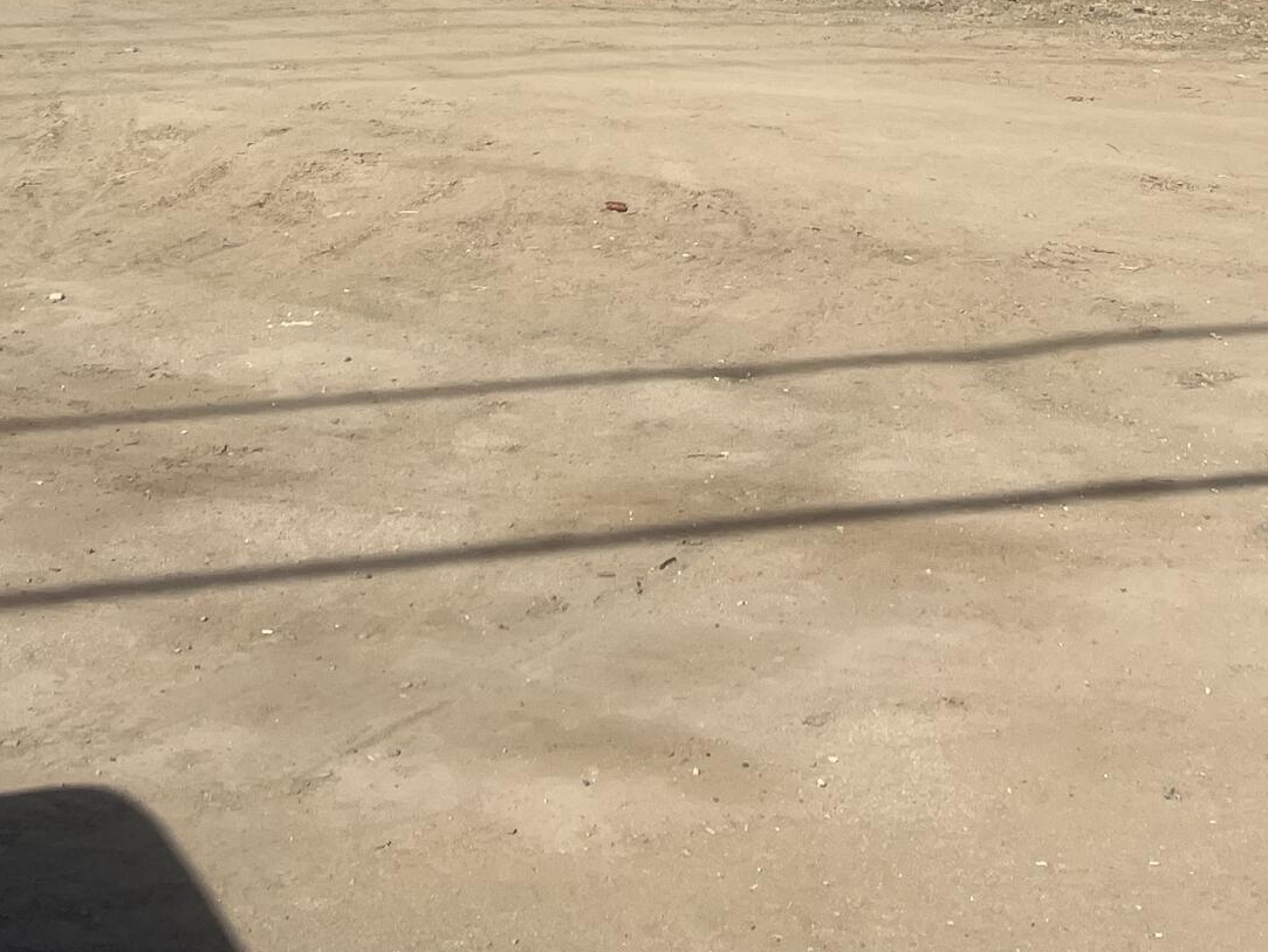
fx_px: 2638
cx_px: 800
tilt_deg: -0.6
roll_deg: -0.3
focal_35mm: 72
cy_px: -327
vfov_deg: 18.8
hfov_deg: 26.9
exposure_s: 1/6993
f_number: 1.5
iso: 50
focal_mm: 5.7
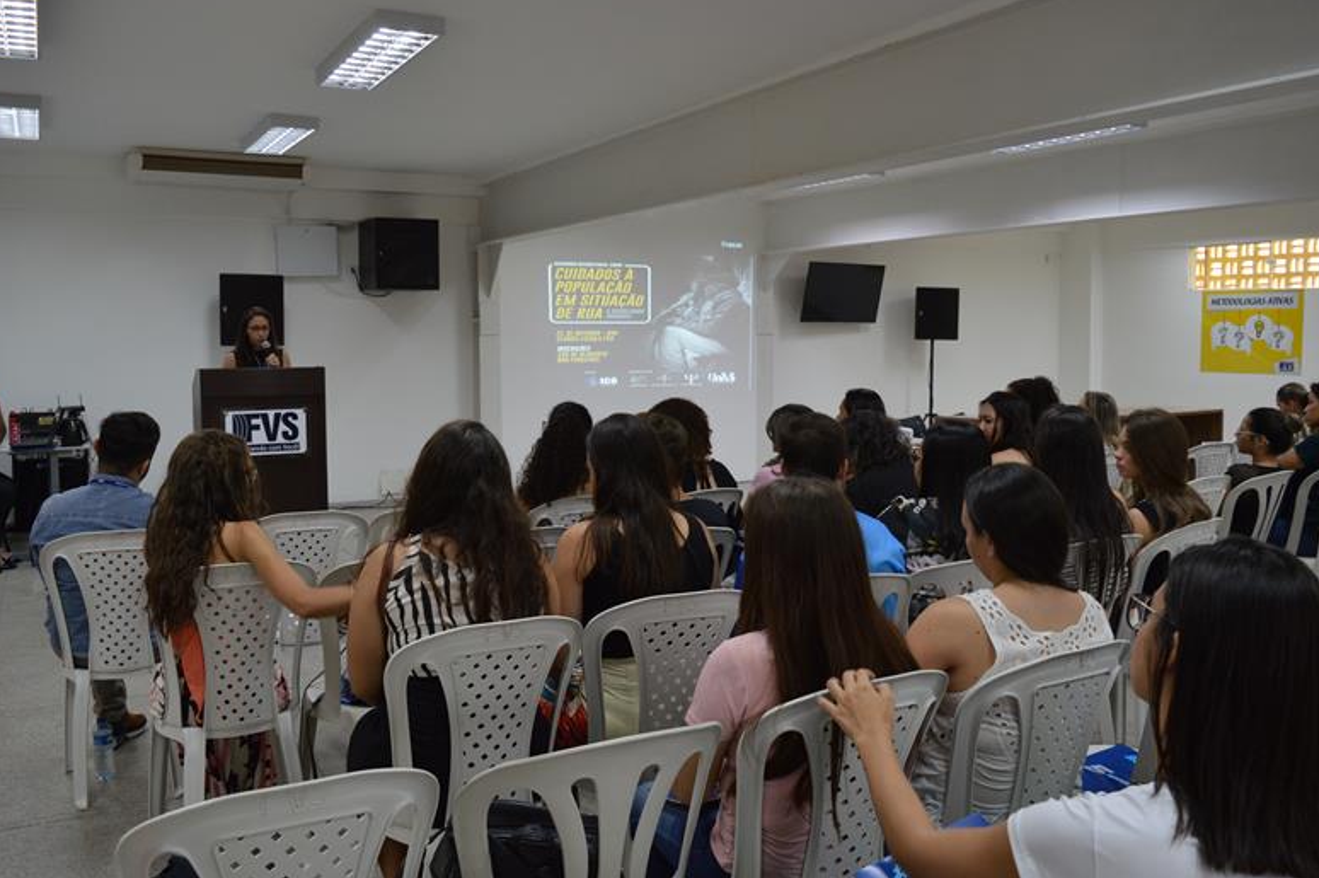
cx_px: 639
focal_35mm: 31
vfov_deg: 42.3
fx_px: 1135
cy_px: 435
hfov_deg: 60.3
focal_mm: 20
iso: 640
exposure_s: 1/60
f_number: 5.6
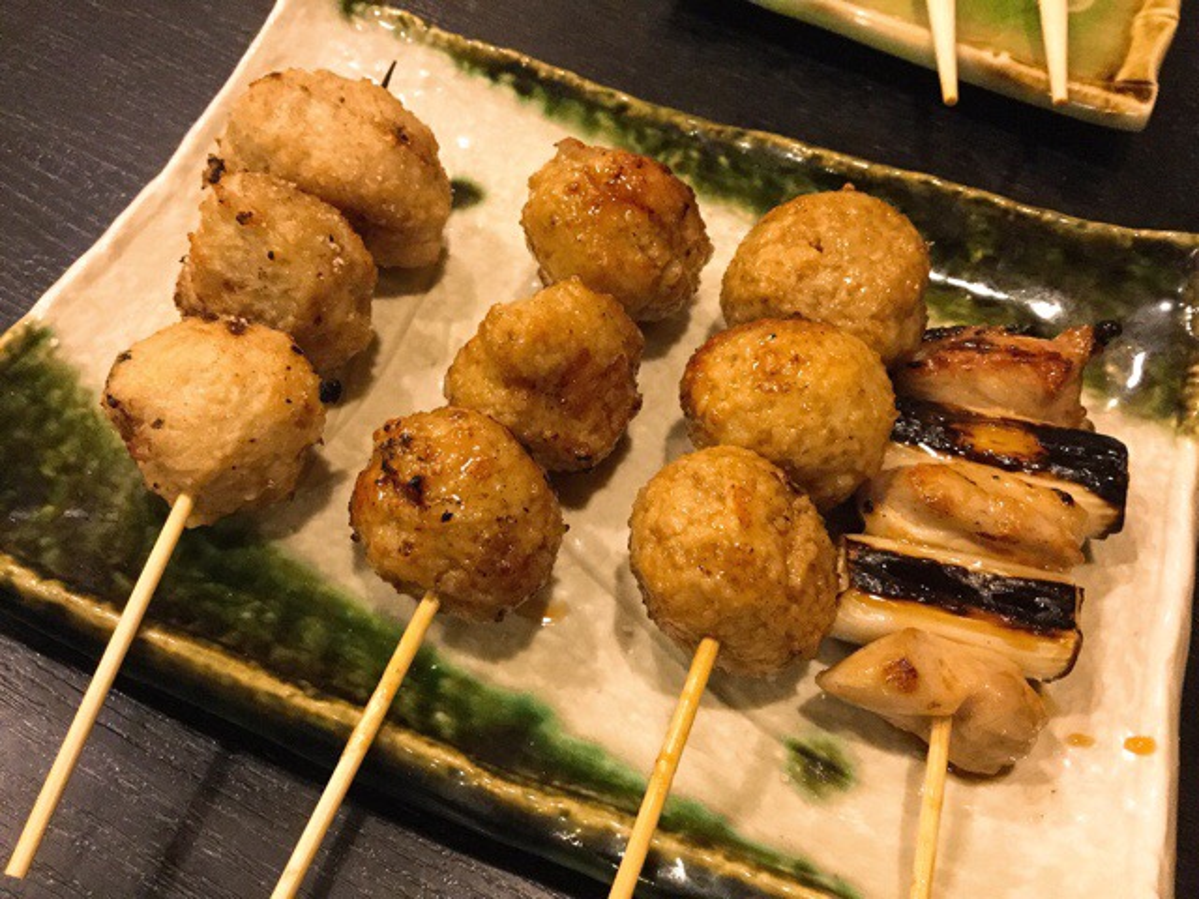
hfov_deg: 58.4
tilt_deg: -58.0
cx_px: 600
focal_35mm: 31
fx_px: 1074
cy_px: 450
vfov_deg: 45.4
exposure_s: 1/15
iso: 320
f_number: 2.4
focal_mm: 3.3
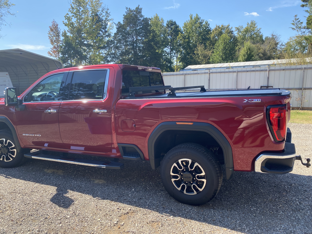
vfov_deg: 53.1
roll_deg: +2.9
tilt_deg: -9.3
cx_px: 156
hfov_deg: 67.3
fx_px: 234
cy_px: 117
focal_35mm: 26
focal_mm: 4.25
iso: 32
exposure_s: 1/858
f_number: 1.8
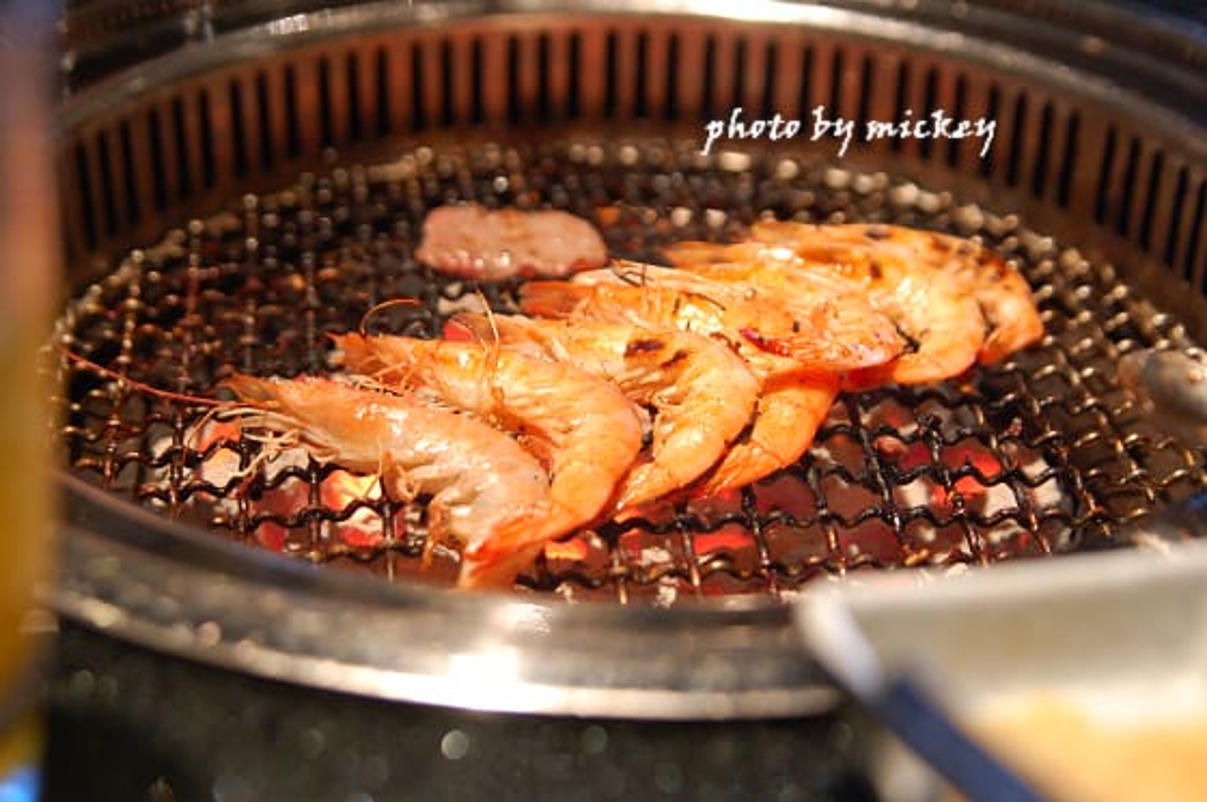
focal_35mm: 63
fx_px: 2110
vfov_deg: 21.5
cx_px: 604
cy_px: 401
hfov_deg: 31.9
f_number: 4
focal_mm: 42
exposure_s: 1/25
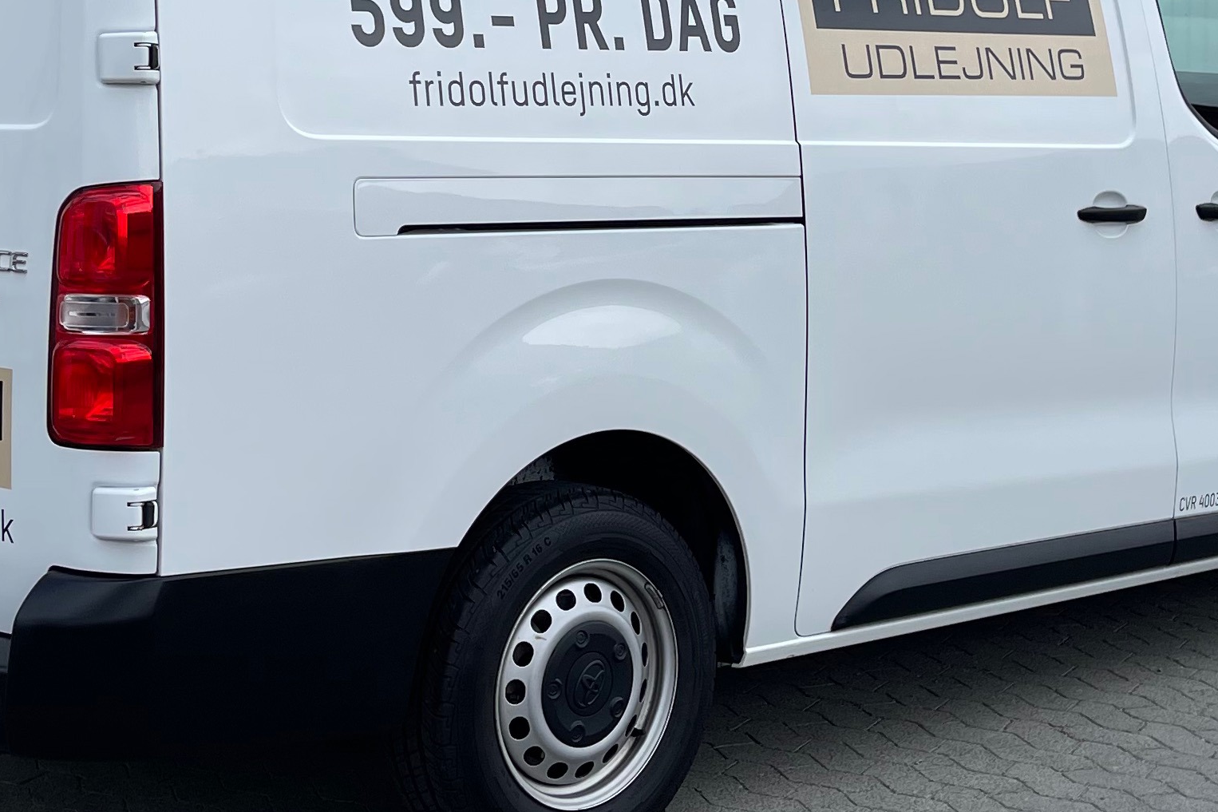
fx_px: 1691
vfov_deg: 26.2
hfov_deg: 39.6
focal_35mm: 50
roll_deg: +0.1
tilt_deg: -0.8
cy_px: 103
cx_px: 611
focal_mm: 5.1
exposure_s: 1/3003
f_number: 1.6
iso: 32
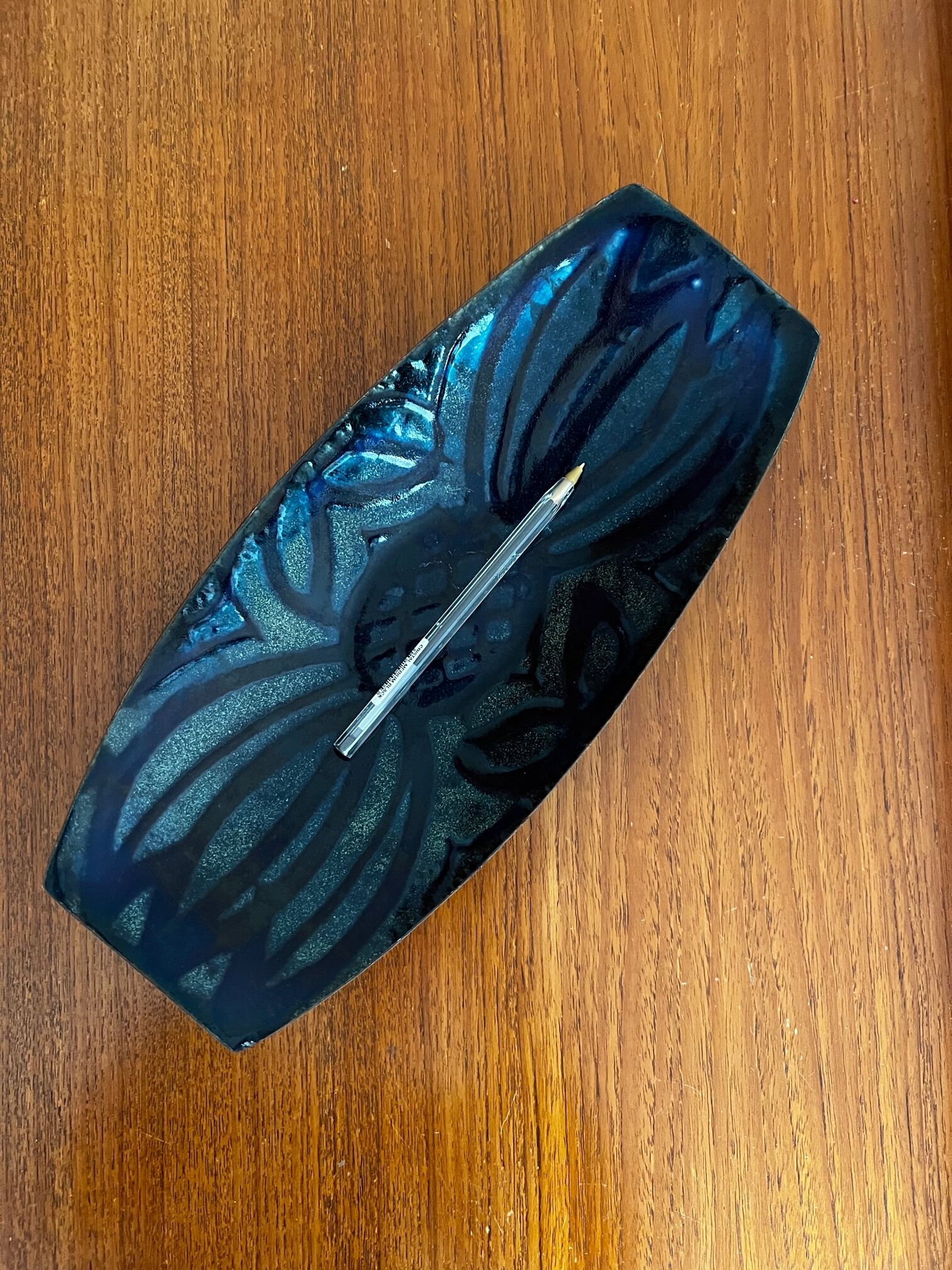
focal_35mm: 26
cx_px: 476
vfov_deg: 67.3
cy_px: 635
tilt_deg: -86.1
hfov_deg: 53.1
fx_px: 953
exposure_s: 1/39
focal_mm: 5.7
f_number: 1.5
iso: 640
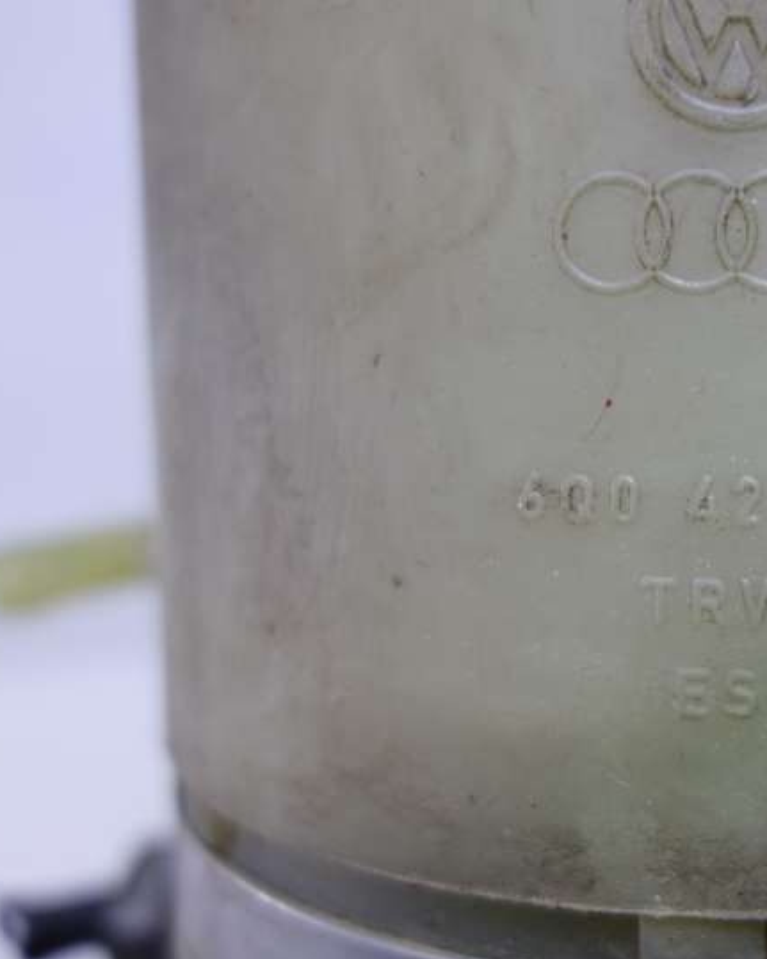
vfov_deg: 45.8
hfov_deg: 35.0
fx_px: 1135
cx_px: 705
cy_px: 485
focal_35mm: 40
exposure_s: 1/100
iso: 125
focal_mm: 10.4
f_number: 2.2
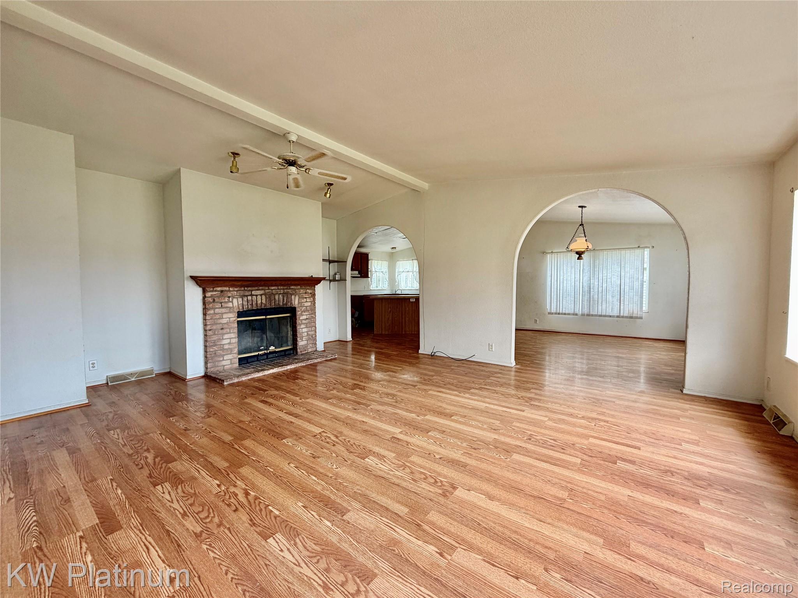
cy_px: 299
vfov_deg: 85.7
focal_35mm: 14
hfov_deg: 102.1
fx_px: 323
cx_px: 399
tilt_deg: -2.3
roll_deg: +0.4
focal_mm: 2.22
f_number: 2.2
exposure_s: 1/121
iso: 80
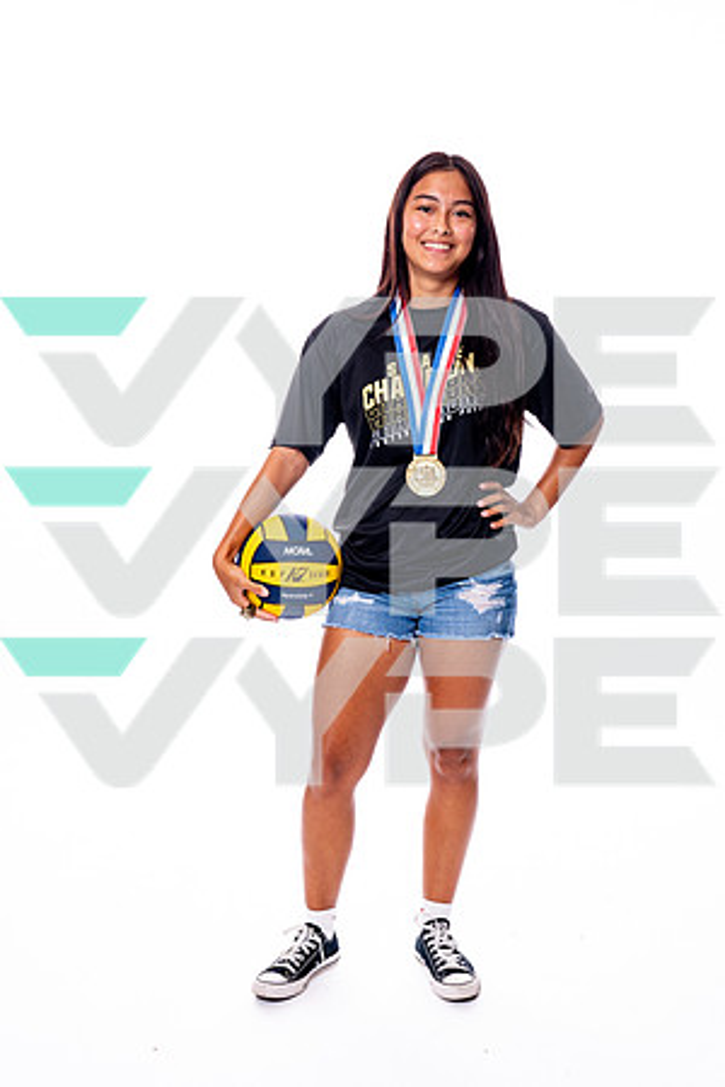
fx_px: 1601
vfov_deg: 37.5
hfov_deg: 25.5
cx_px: 362
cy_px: 544
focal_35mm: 53
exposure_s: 1/160
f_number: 8
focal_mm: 53
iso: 400
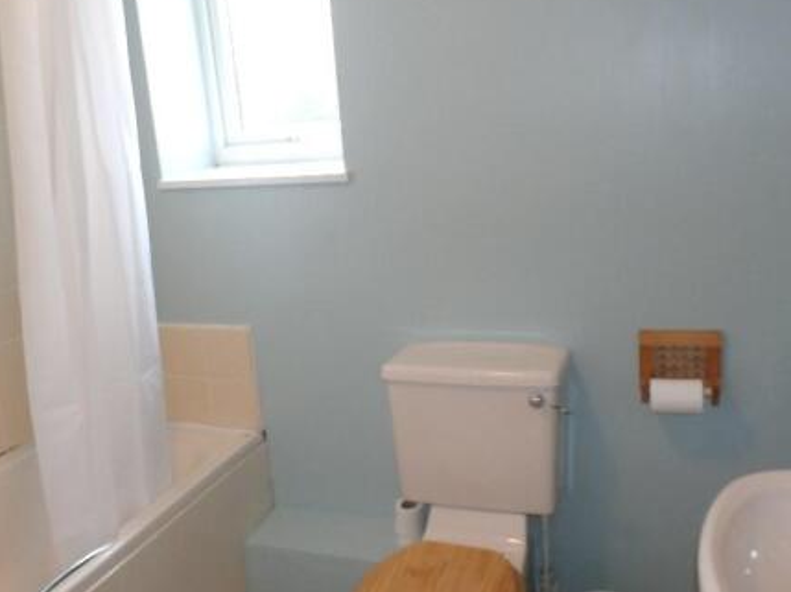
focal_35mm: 34
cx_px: 370
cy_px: 287
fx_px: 776
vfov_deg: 41.7
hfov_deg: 54.0
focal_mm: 4.5
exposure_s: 1/30
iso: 200
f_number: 3
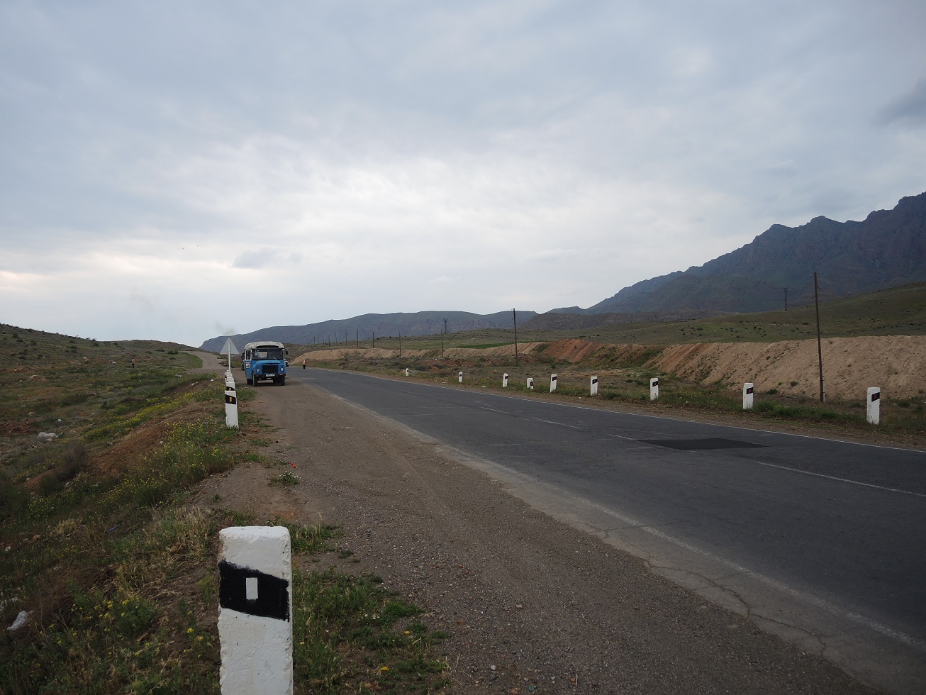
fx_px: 749
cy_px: 348
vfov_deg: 49.8
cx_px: 463
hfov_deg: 63.4
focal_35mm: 28
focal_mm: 6
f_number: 2
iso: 80
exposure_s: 1/1000
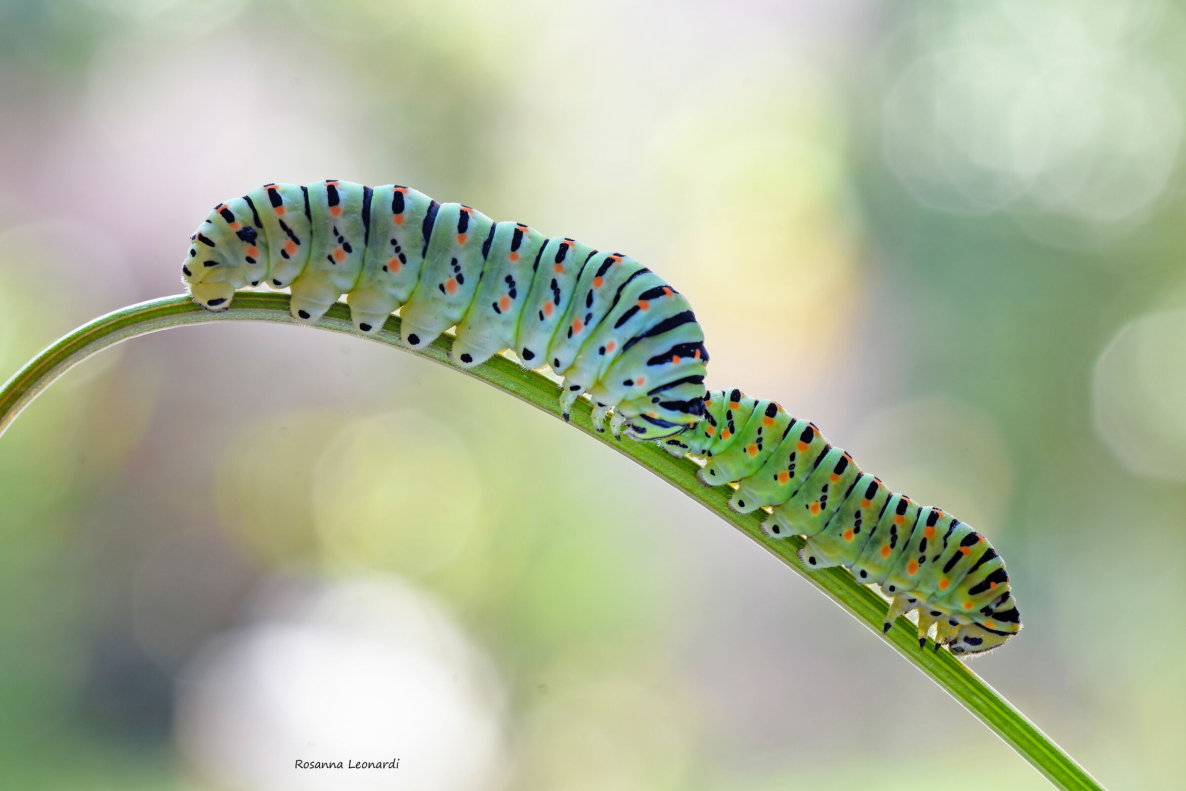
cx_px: 593
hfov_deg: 15.2
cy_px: 396
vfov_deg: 10.2
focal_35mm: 135
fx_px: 4447
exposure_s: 1/10
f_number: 16
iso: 100
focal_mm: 90
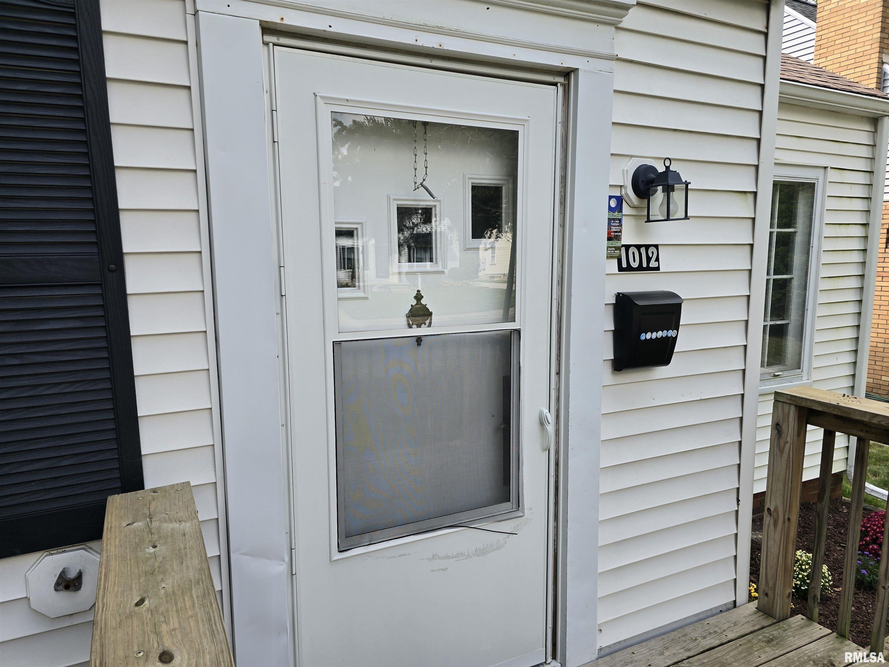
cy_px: 334
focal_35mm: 23
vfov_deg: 58.9
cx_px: 444
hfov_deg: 73.9
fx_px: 591
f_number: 1.7
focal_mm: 6.3
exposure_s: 1/180
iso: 12
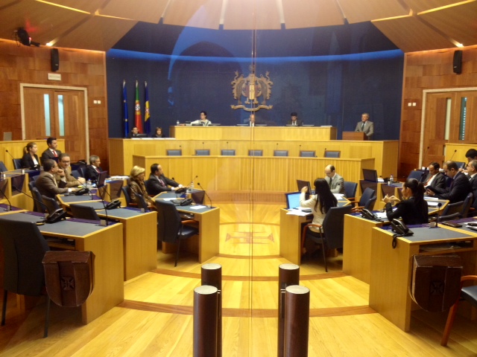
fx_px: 482
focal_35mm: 35
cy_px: 178
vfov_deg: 40.7
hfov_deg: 52.6
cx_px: 238
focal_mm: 4.28
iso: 100
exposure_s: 1/20
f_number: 2.4
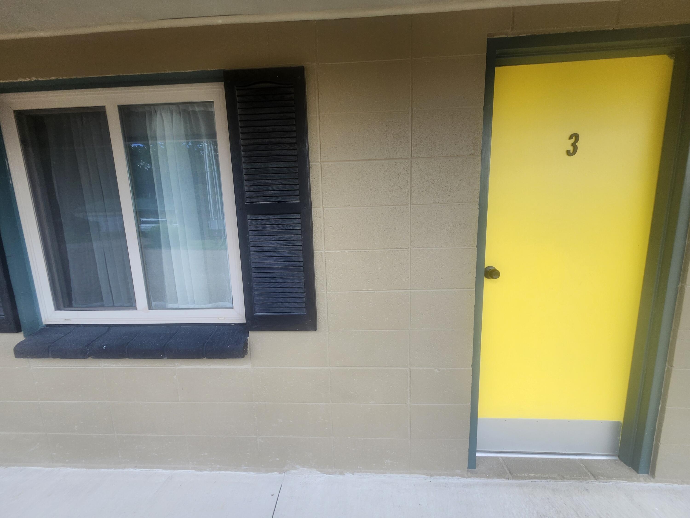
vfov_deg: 89.9
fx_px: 259
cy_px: 259
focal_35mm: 13
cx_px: 345
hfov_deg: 106.2
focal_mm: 1.74
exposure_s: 1/196
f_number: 2.2
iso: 40
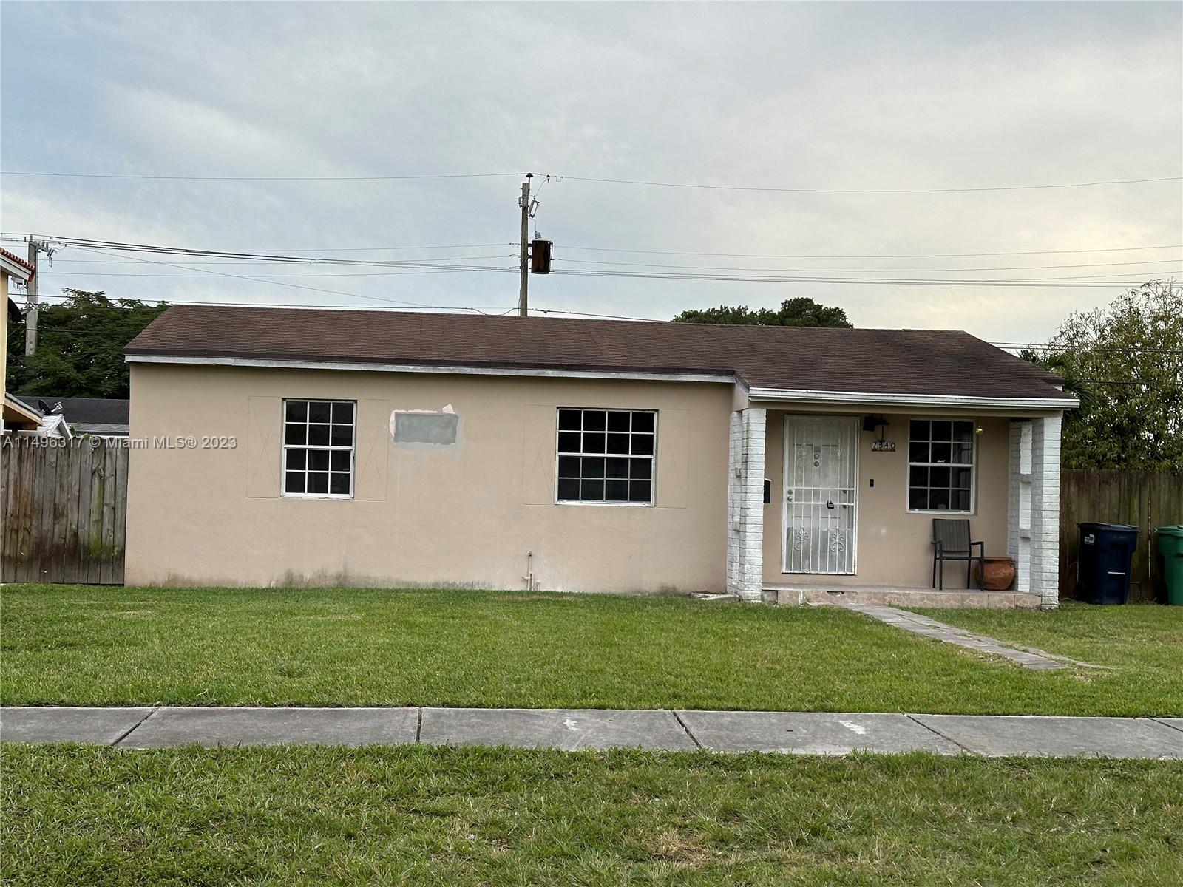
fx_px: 1640
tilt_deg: +1.3
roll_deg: -1.4
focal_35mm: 48
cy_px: 444
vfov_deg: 30.3
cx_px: 592
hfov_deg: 39.7
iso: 50
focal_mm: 6.86
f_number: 1.78
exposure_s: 1/185
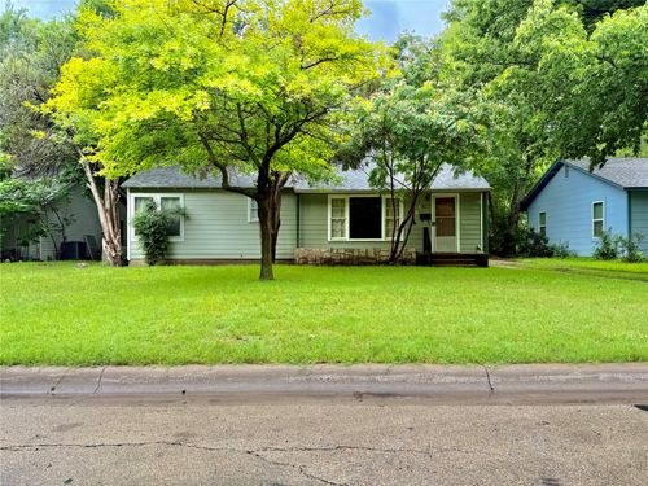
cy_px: 243
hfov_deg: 71.6
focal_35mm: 24
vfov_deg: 56.8
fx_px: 449
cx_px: 324
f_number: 1.78
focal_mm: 6.76
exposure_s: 1/878
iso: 80
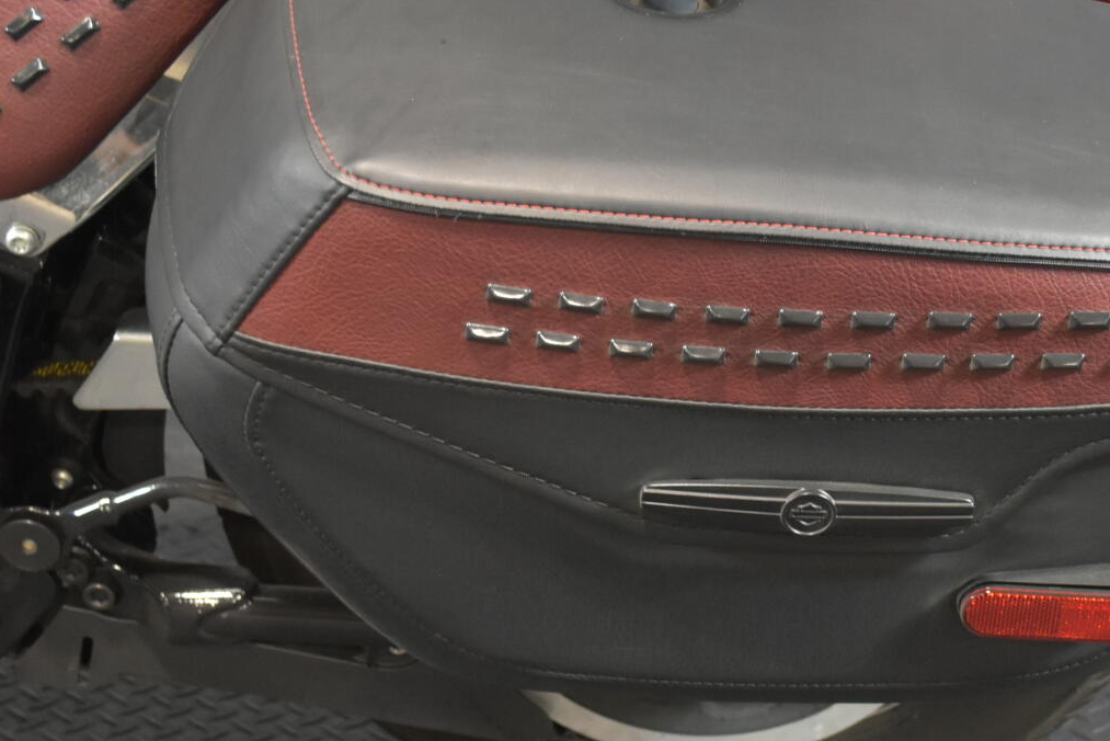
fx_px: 2375
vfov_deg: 17.7
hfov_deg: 26.1
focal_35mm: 77
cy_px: 405
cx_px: 749
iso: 1600
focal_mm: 26
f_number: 4.2
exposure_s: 1/15
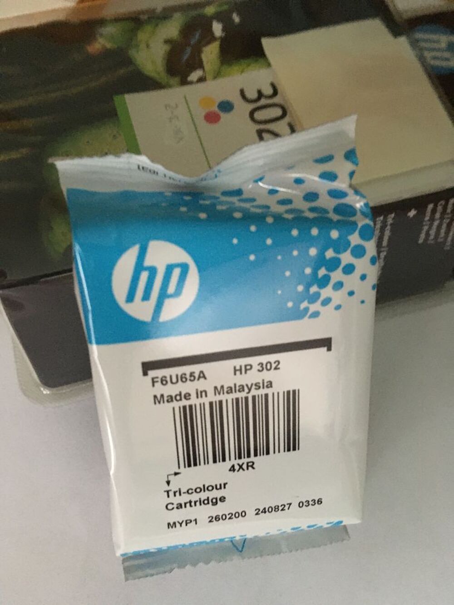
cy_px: 302
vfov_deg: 61.7
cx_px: 227
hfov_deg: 48.2
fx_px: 507
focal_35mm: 29
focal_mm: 4.15
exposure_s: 1/17
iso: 500
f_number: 2.2
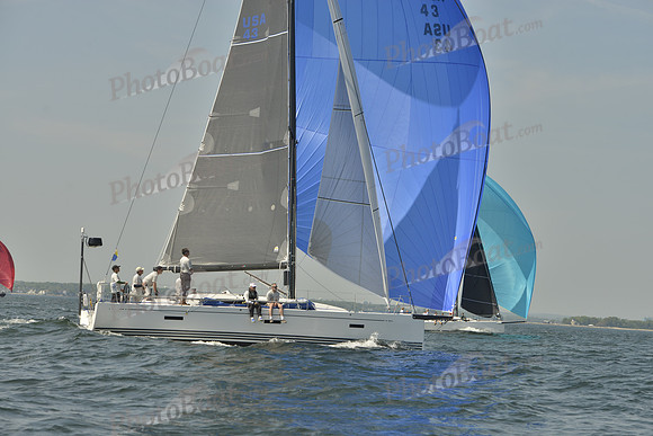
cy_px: 218
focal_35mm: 95
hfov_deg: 21.5
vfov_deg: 14.4
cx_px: 326
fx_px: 1724
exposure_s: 1/1250
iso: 200
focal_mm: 95
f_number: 7.1
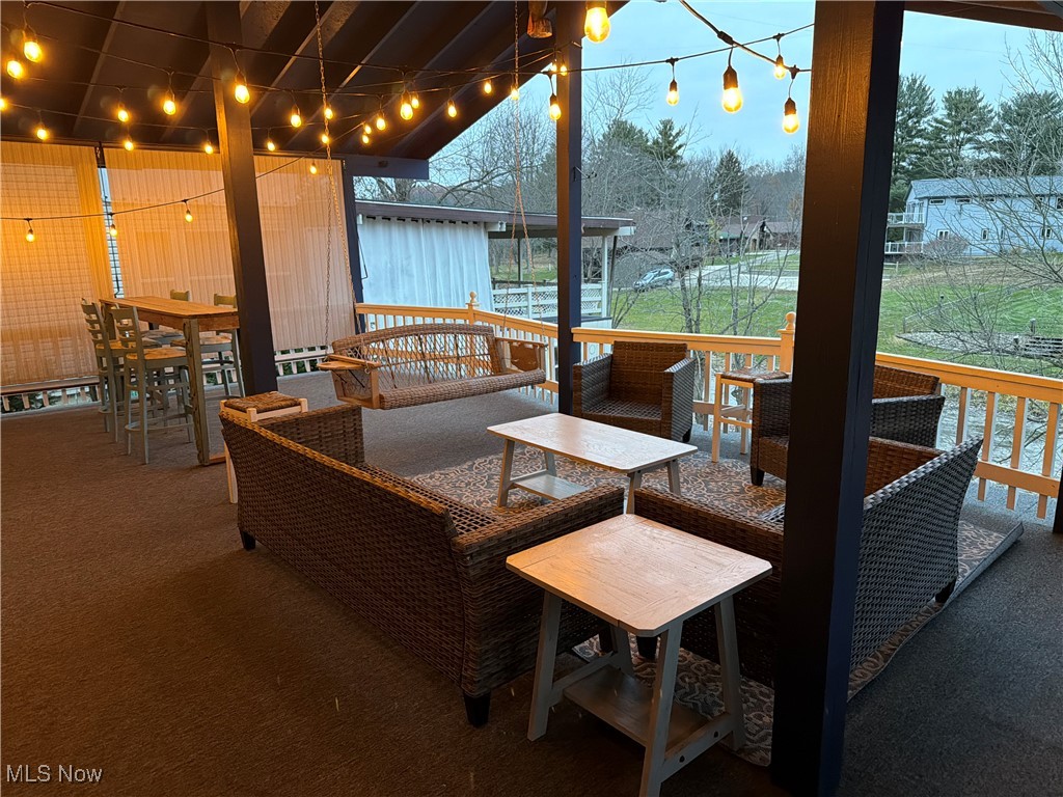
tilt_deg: -12.2
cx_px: 532
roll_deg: +1.9
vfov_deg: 56.8
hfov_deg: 71.6
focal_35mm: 24
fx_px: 737
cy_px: 398
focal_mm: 6.76
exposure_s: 1/40
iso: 640
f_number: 1.78
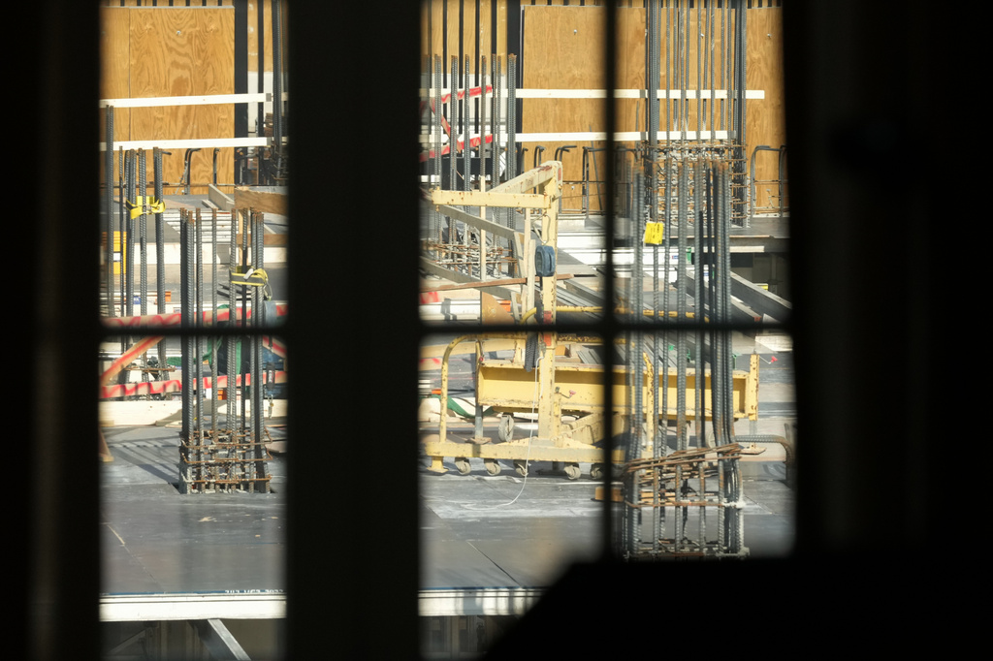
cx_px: 496
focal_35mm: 300
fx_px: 8272
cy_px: 330
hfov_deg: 6.9
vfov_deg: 4.6
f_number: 6.3
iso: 1250
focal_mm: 200
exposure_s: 1/2000
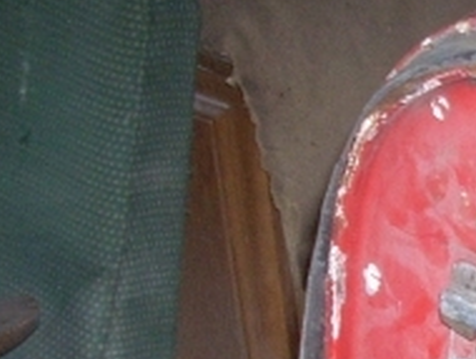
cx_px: 849
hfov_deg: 12.4
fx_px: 2010
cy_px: 400
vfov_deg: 10.1
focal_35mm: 146
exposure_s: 1/60
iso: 200
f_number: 2.8
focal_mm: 6.2
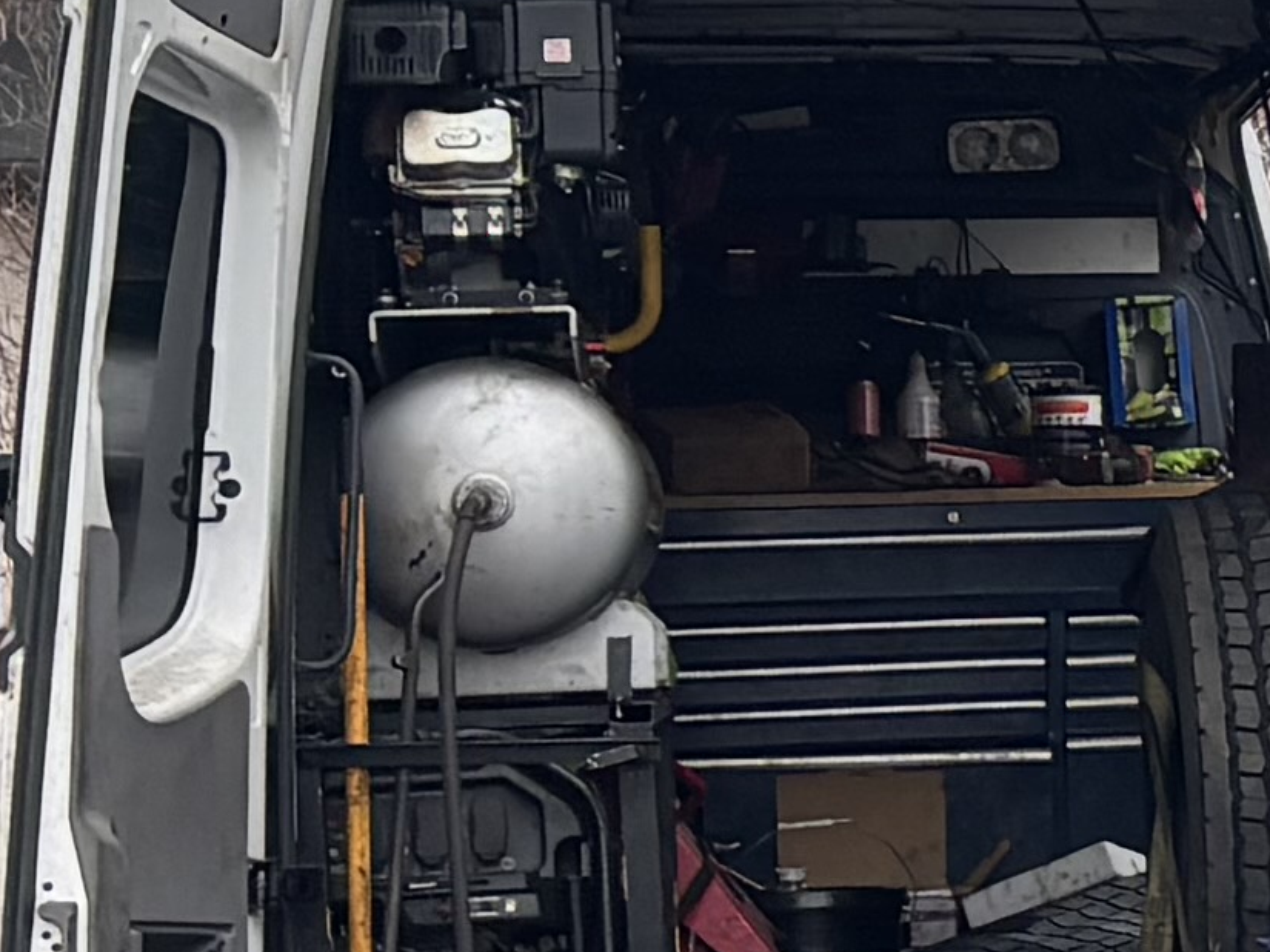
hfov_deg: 9.4
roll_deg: +2.6
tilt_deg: -1.3
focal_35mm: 180
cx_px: 3405
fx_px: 6605
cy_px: 578
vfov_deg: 8.2
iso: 32
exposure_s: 1/124
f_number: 1.6
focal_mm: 5.96
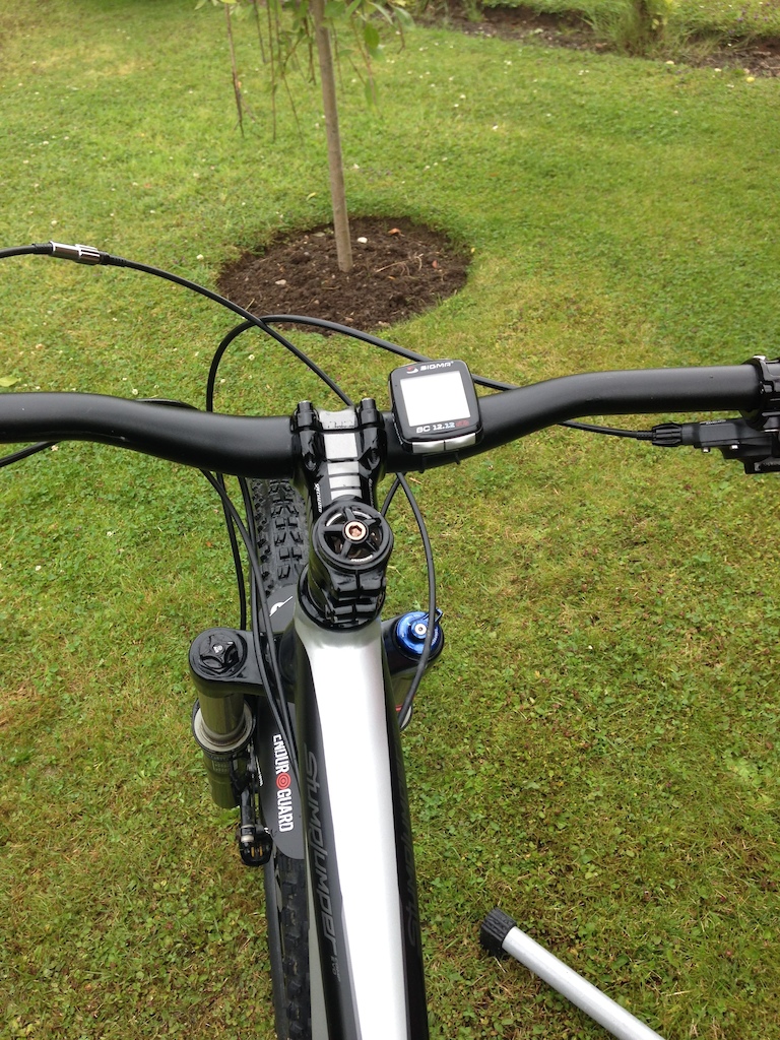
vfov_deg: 55.4
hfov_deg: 42.9
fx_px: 991
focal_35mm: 33
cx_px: 390
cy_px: 520
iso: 50
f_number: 2.4
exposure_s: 1/194
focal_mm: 4.12
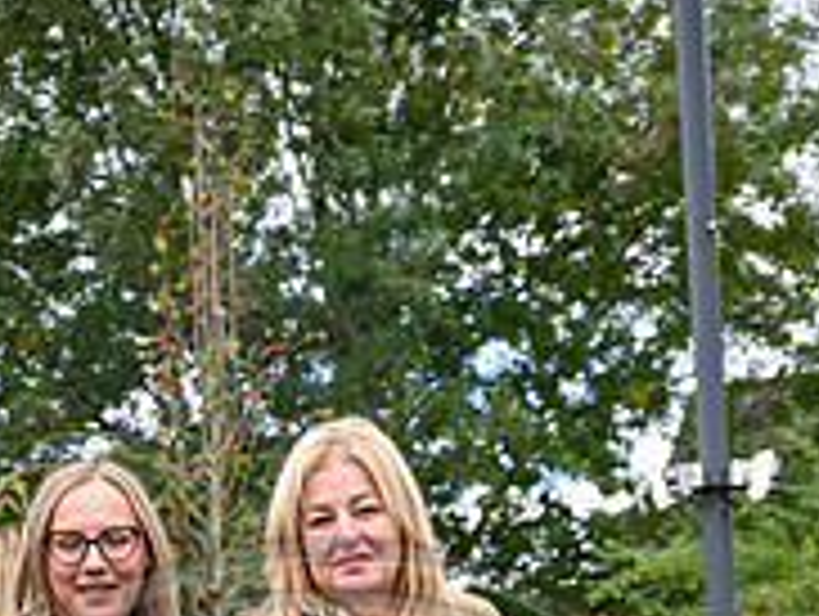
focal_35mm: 102
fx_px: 2416
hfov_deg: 19.2
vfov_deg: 13.5
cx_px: 328
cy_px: 989
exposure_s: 1/320
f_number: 4.5
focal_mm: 43
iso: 1000
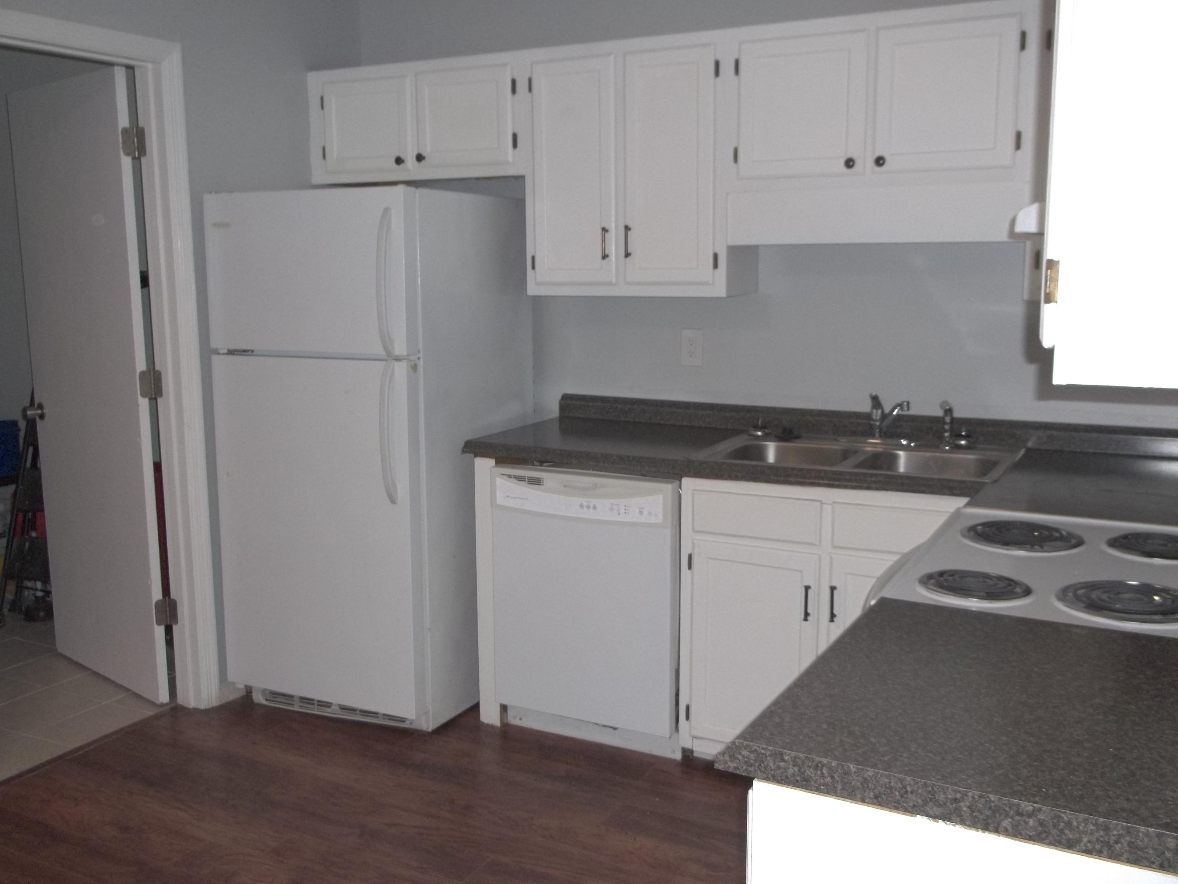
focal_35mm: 33
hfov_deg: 55.4
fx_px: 1123
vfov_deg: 42.9
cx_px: 589
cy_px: 442
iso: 160
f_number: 3.3
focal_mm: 5.9
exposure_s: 1/30
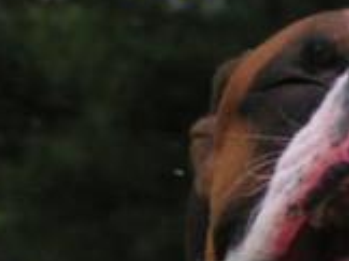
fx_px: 4973
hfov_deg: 4.0
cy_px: 388
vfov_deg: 3.0
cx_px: 524
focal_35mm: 494
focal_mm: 19.1
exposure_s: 1/500
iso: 50
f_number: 3.5
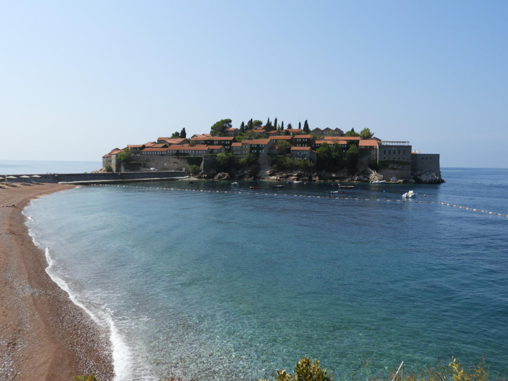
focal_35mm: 30
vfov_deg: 46.8
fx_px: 440
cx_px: 254
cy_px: 190
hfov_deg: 60.0
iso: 100
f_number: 3.5
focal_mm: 5.4
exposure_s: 1/1600
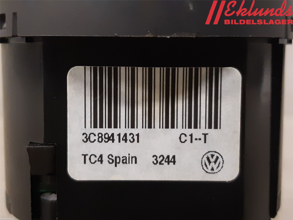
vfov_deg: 53.1
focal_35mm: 26
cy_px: 110
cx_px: 146
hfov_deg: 67.3
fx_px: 220
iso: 320
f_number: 1.7
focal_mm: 3.93
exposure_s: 1/50
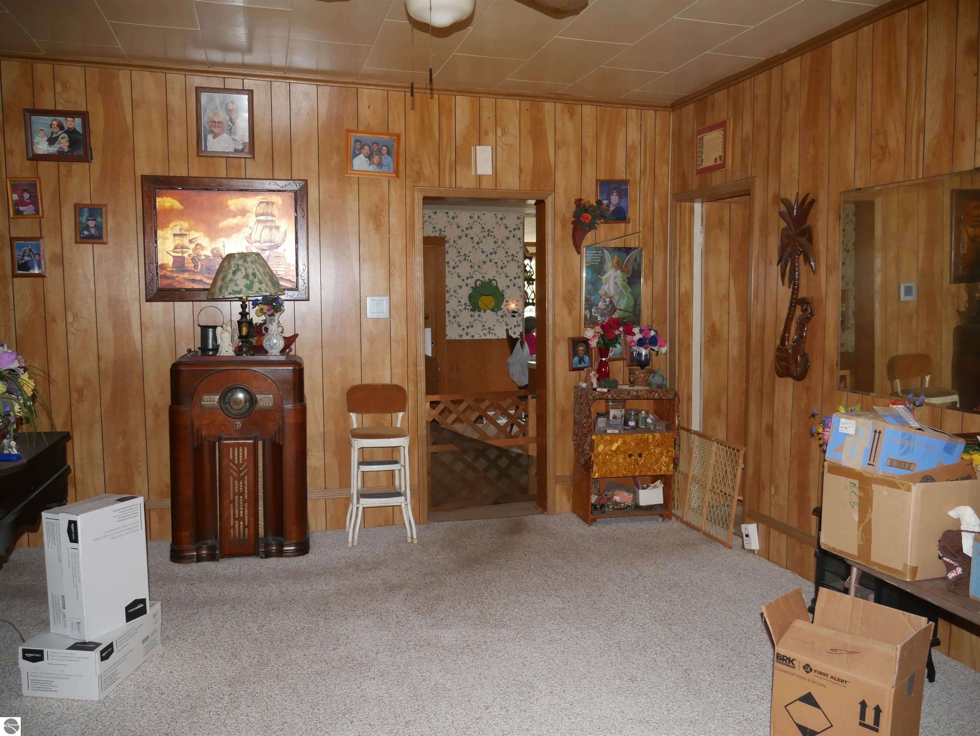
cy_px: 368
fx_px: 793
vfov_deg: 49.8
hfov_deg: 63.4
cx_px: 490
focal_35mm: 28
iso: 800
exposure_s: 1/160
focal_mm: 14
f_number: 3.5
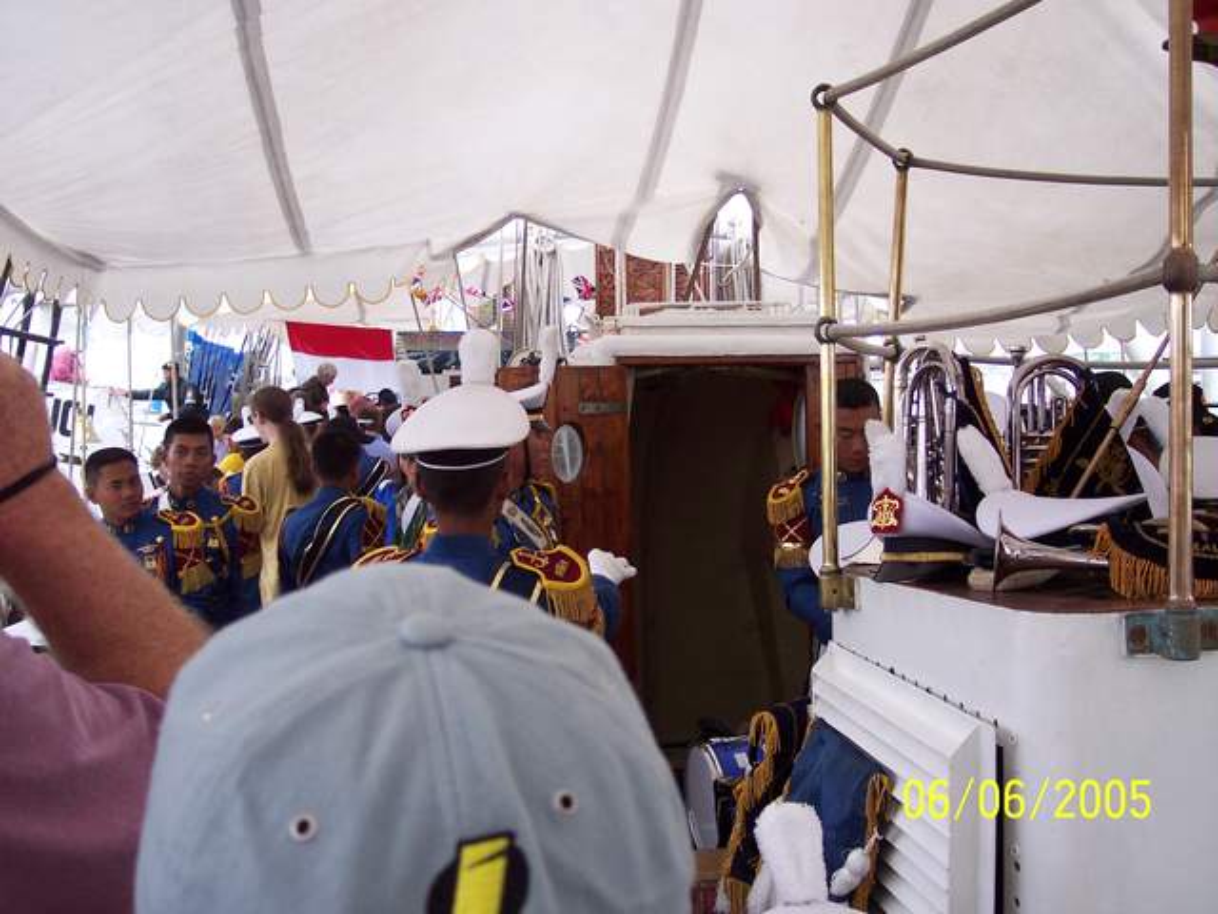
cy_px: 457
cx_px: 609
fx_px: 1337
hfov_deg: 49.0
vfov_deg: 37.7
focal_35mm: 38
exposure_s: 1/350
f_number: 2.8
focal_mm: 8
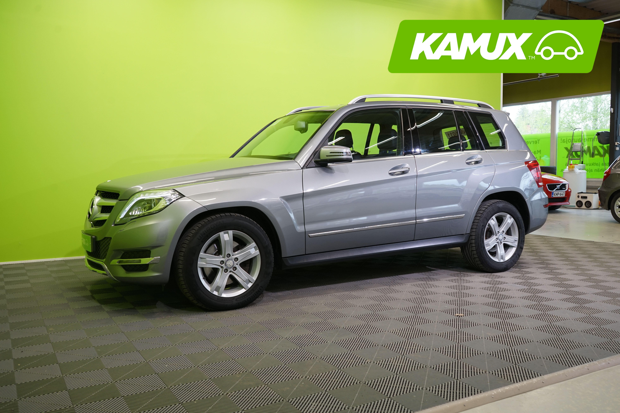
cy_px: 206
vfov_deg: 42.3
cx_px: 310
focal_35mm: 31
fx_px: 534
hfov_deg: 60.3
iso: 500
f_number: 6.3
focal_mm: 31
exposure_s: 1/25
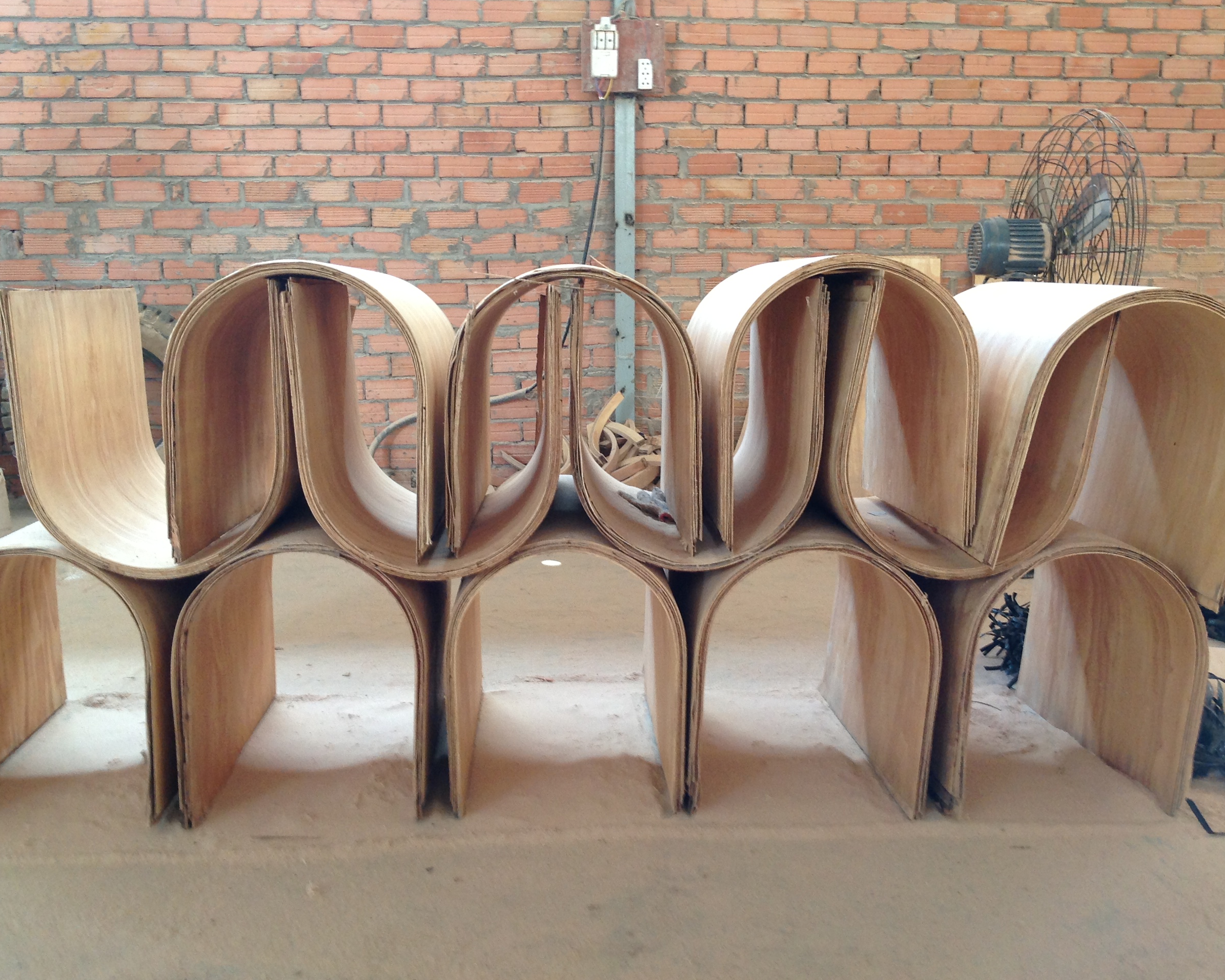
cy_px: 492
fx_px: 1341
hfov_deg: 49.1
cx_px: 589
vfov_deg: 40.1
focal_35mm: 37
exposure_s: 1/15
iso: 100
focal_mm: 4.28
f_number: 2.4
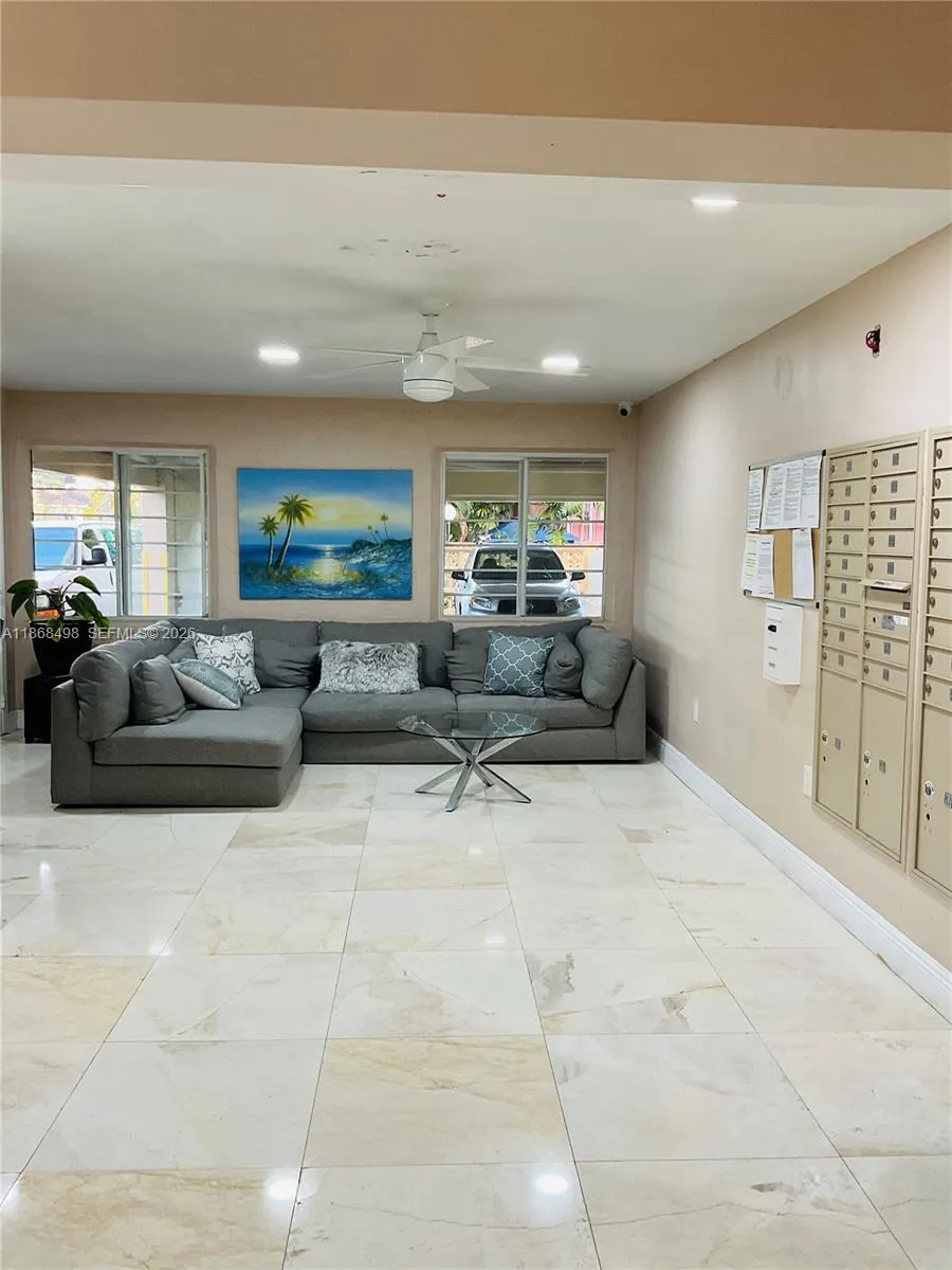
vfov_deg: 61.7
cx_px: 476
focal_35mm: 29
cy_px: 635
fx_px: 1063
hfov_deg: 48.2
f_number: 1.8
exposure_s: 1/80
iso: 64
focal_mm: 3
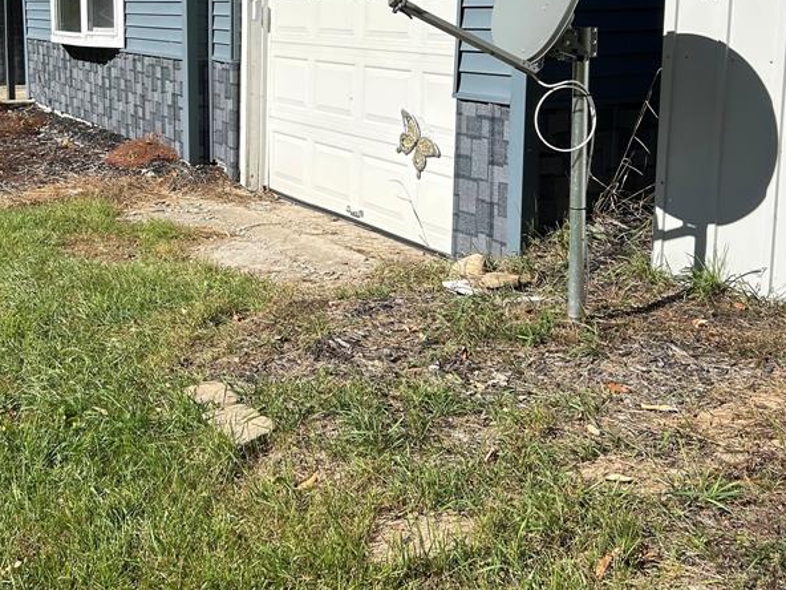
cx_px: 227
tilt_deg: -7.2
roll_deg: +0.5
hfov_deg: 41.2
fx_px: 1022
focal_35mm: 45
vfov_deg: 31.5
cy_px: 133
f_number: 1.5
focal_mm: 5.7
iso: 50
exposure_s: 1/4274
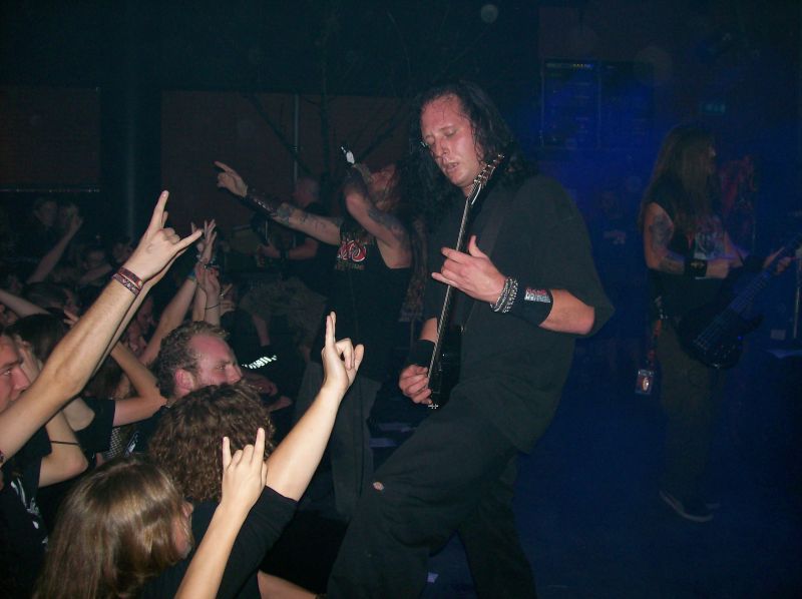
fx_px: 833
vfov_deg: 39.6
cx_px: 401
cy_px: 300
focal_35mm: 36
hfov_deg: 51.4
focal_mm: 6
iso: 80
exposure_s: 1/64
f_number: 2.7
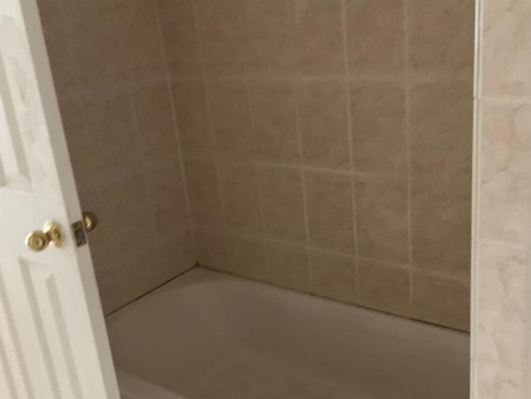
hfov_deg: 47.7
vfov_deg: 36.8
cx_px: 301
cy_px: 212
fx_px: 598
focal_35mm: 39
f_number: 1.8
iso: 320
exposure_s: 1/39
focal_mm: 3
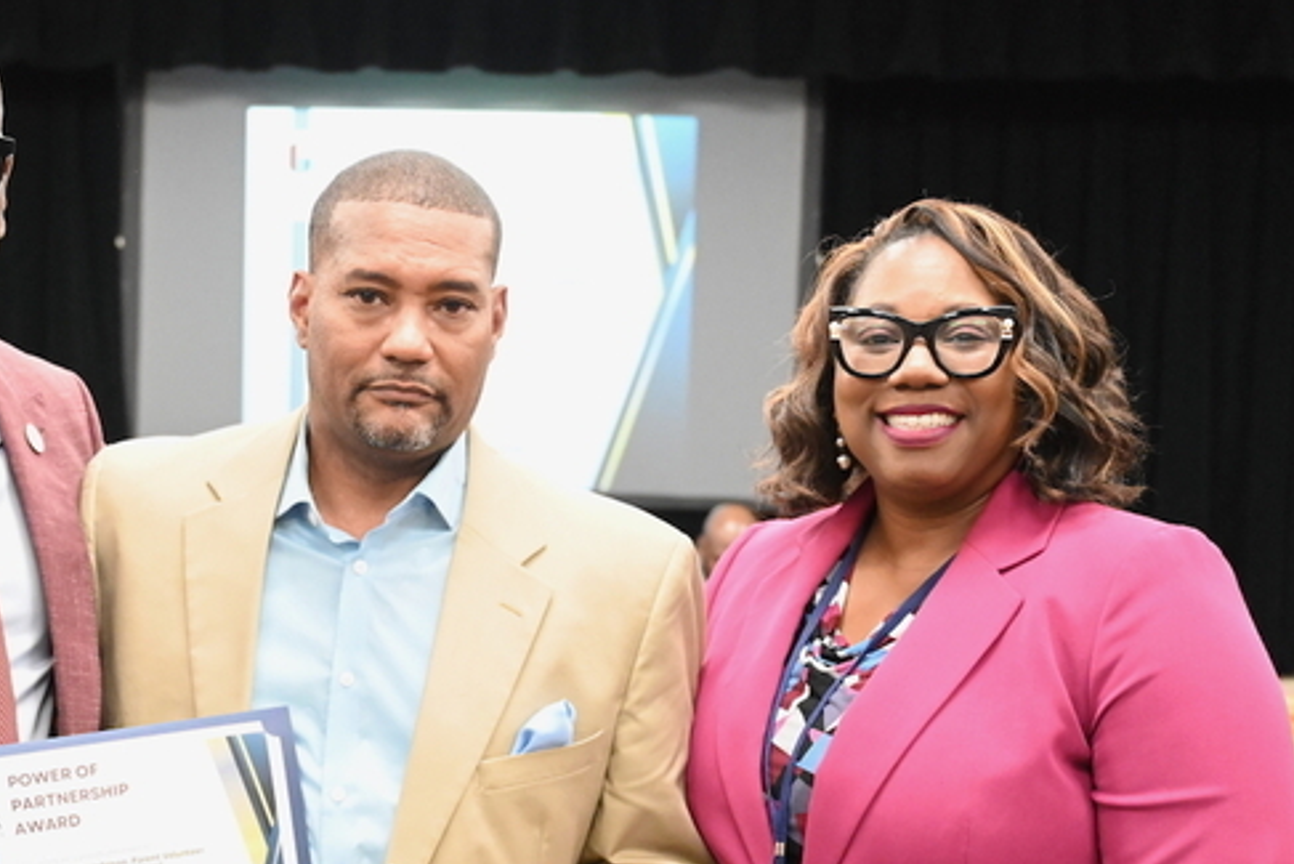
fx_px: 2481
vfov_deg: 19.7
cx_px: 361
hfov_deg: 28.9
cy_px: 594
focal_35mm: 69
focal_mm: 42
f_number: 4
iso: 11400
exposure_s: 1/250
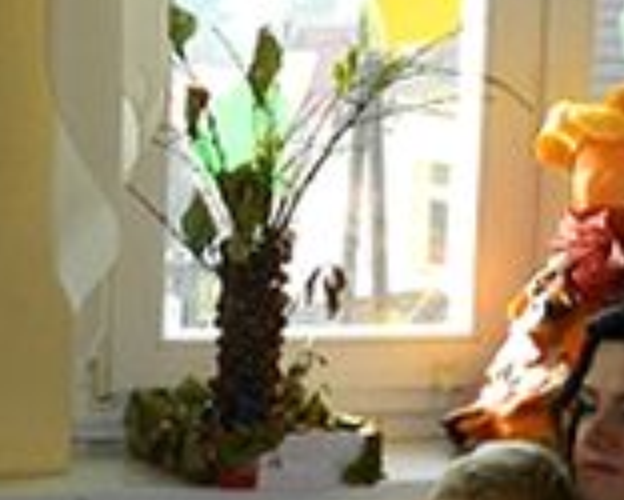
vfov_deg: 6.2
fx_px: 4601
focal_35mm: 249
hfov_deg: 7.7
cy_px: 570
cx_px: 84
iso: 110
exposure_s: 1/100
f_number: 3.8
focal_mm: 10.2
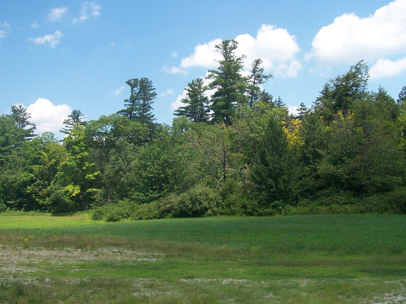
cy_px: 152
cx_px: 203
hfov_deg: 49.0
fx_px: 446
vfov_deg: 37.7
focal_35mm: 38
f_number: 4
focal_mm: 6.3
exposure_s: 1/500
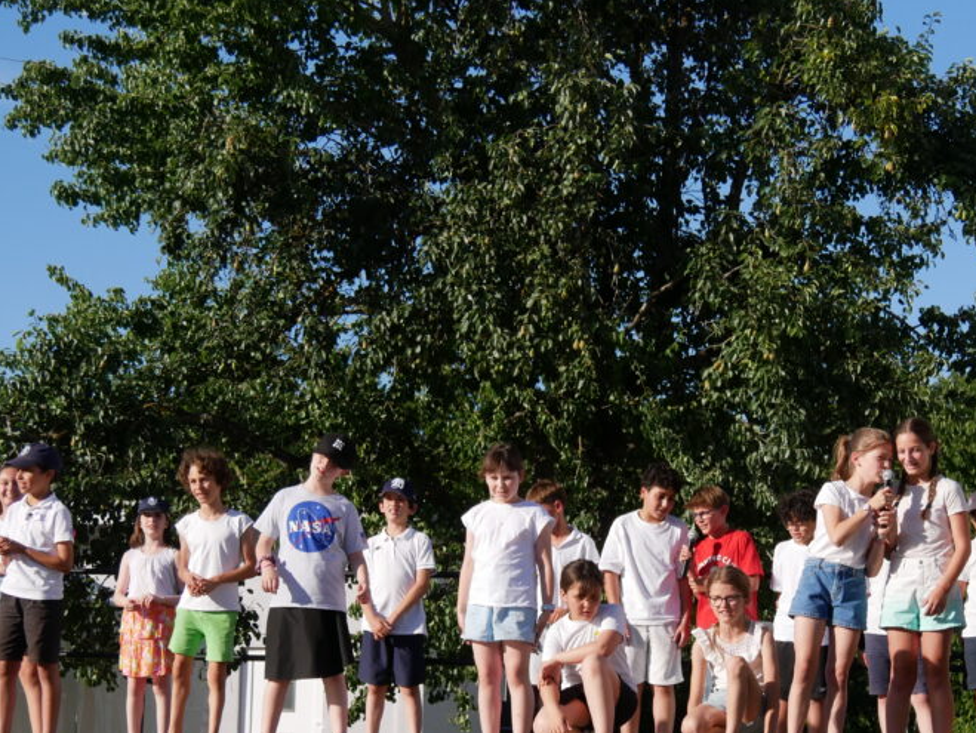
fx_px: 2454
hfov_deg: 22.5
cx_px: 544
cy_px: 482
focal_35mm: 87
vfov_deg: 17.0
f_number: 4.5
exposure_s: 1/2500
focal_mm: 28
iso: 400
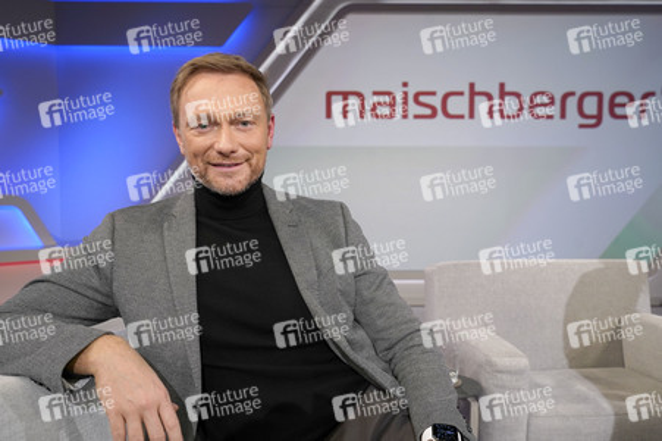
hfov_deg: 58.8
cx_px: 331
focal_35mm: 32
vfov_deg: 41.1
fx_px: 588
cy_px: 220
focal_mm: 32
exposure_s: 1/160
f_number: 5.6
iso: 1600
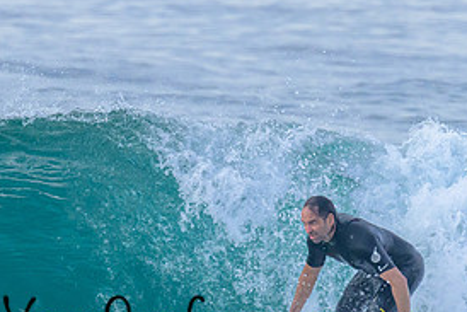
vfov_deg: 0.9
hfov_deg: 1.3
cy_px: 224
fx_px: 20986
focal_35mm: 1617
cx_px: 212
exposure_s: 1/2000
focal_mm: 610
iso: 1600
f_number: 11
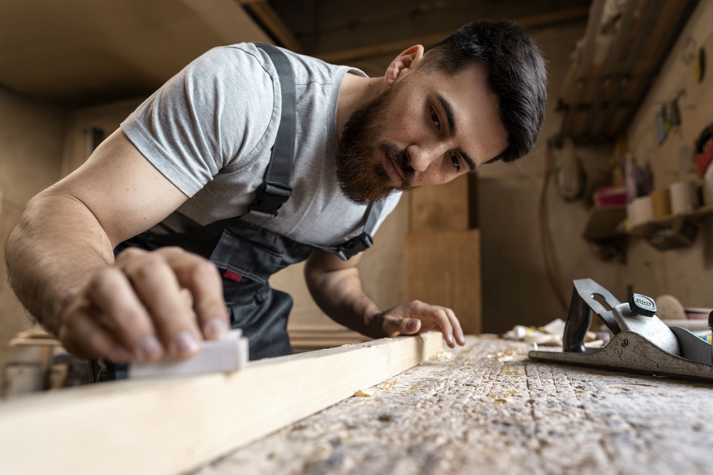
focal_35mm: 24
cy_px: 238
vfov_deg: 53.1
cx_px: 356
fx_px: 475
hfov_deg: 73.7
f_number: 2.8
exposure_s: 1/100
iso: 200
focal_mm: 24
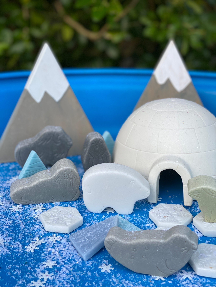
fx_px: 433
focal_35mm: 52
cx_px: 108
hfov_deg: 28.0
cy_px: 144
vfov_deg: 36.8
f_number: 2
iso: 64
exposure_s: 1/122
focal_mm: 6
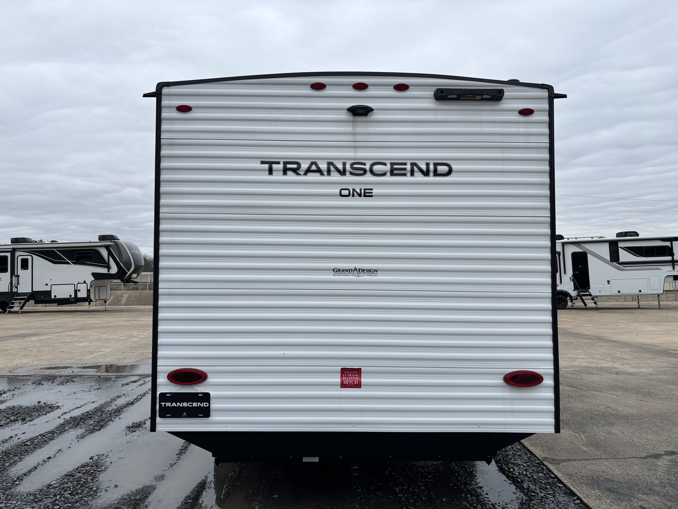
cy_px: 254
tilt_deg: +3.5
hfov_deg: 67.3
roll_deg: -0.1
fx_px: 509
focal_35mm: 26
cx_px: 339
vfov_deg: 53.1
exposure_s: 1/1543
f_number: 1.6
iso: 50
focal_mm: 5.96
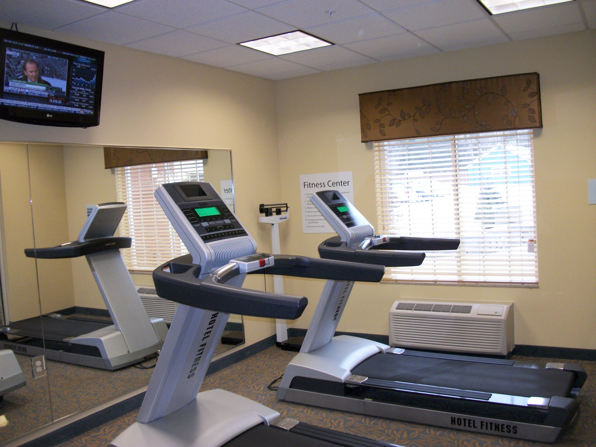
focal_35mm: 32
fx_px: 551
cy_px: 224
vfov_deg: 44.2
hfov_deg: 56.8
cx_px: 298
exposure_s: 1/50
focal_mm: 5.7
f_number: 2.9
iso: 160
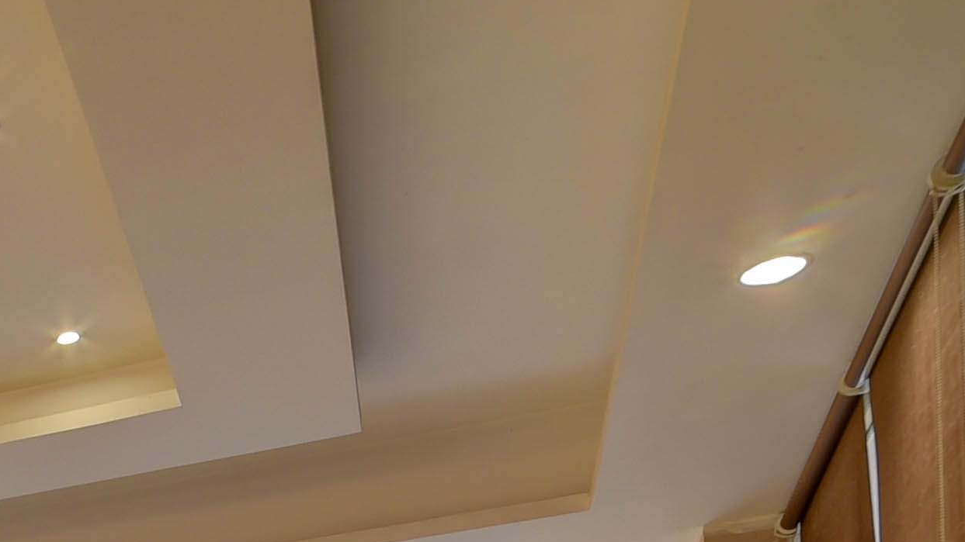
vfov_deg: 13.5
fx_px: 1817
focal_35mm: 71
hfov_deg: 20.2
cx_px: -823
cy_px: 1202
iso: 400
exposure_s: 1/15
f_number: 9
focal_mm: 14
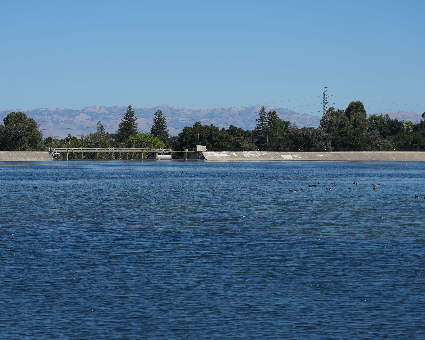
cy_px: 170
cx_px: 200
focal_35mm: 113
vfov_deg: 13.6
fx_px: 1421
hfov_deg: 17.0
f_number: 5.6
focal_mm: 100
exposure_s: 1/640
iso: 100
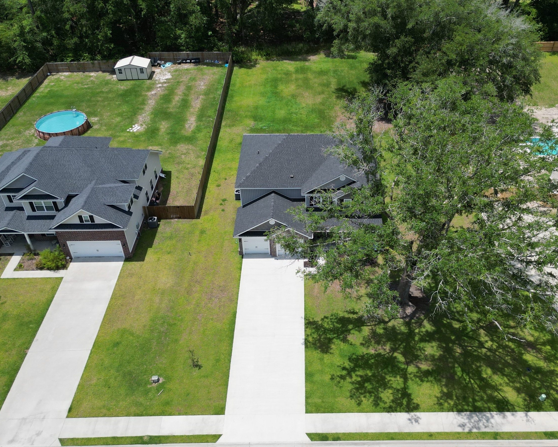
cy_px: 209
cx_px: 303
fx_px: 528
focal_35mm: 32
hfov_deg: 55.6
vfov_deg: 45.8
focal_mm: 6.72
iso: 140
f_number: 1.7
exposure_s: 1/4000
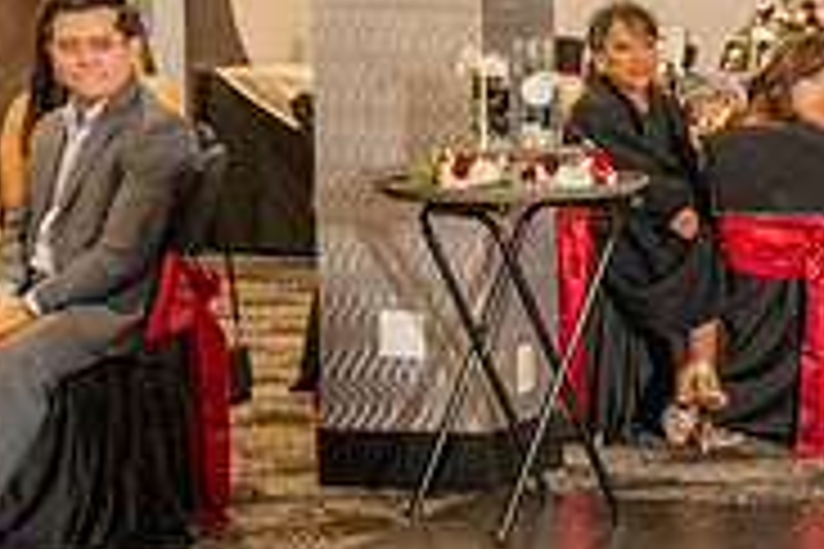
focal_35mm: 131
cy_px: 315
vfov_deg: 10.5
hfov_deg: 14.5
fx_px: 2998
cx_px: 1270
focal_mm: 34
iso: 800
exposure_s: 1/125
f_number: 4.5
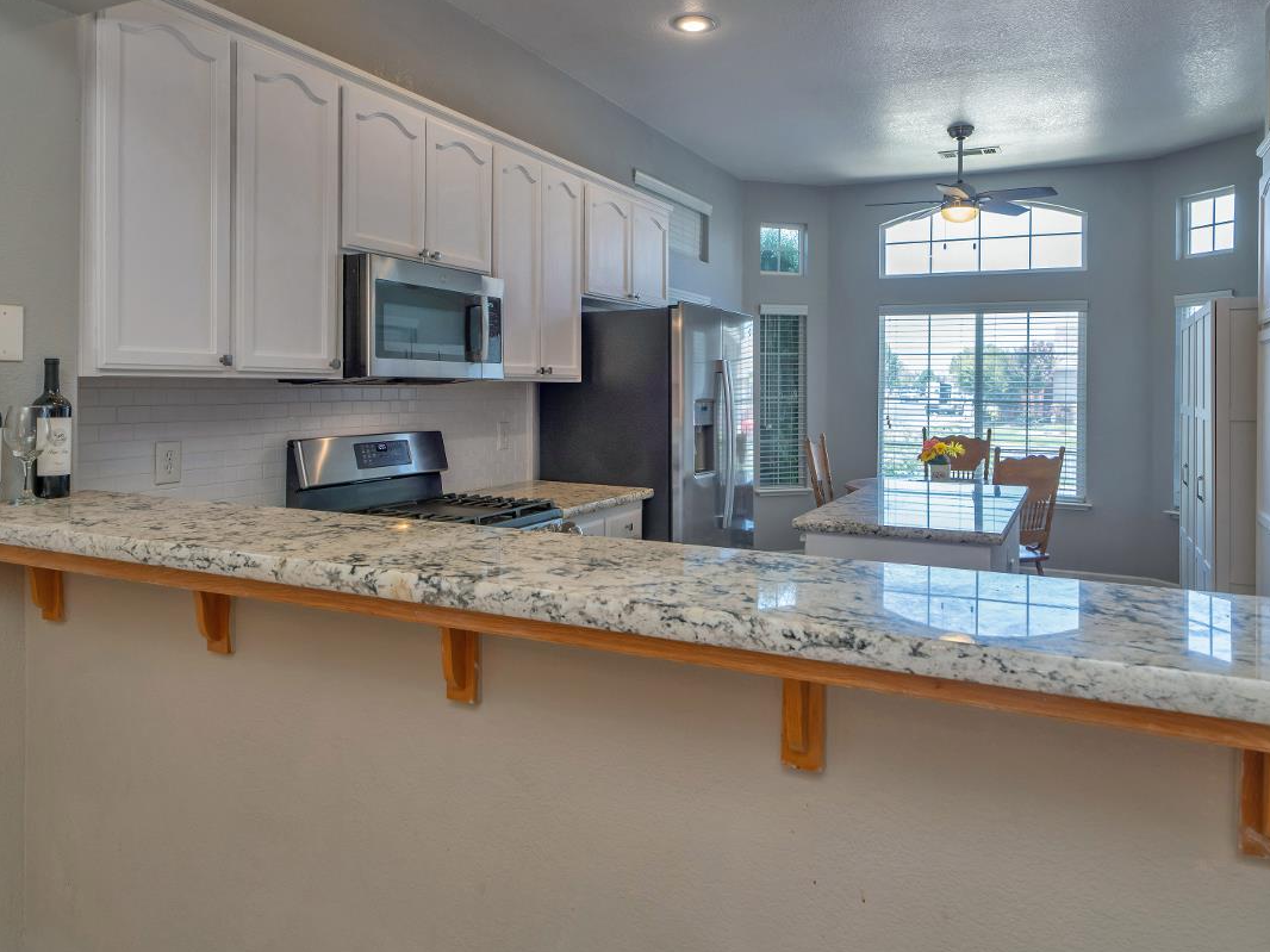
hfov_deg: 73.9
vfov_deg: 58.4
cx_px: 662
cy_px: 379
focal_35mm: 23
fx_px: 844
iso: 320
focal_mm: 17
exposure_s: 1/60
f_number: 6.3
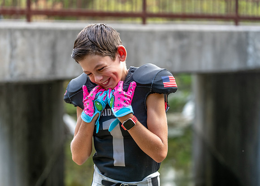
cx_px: 130
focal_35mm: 91
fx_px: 671
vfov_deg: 15.8
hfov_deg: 21.9
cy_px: 90
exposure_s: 1/320
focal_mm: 84
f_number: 2.8
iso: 500
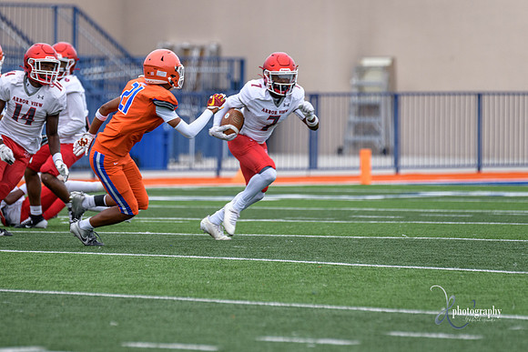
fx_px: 6037
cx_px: 191
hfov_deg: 5.0
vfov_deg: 3.3
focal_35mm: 412
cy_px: 177
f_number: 3.5
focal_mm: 300
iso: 360
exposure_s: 1/1000
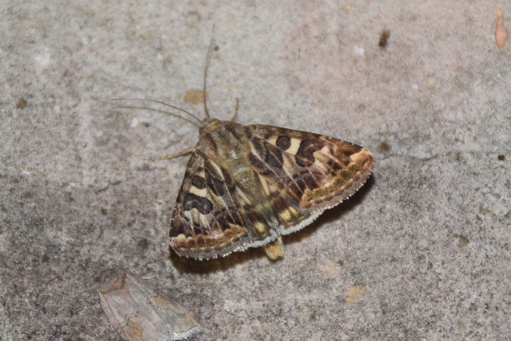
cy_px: 170
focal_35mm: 168
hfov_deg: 12.2
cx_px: 256
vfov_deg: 8.2
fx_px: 2384
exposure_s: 1/60
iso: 320
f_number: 7.1
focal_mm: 112
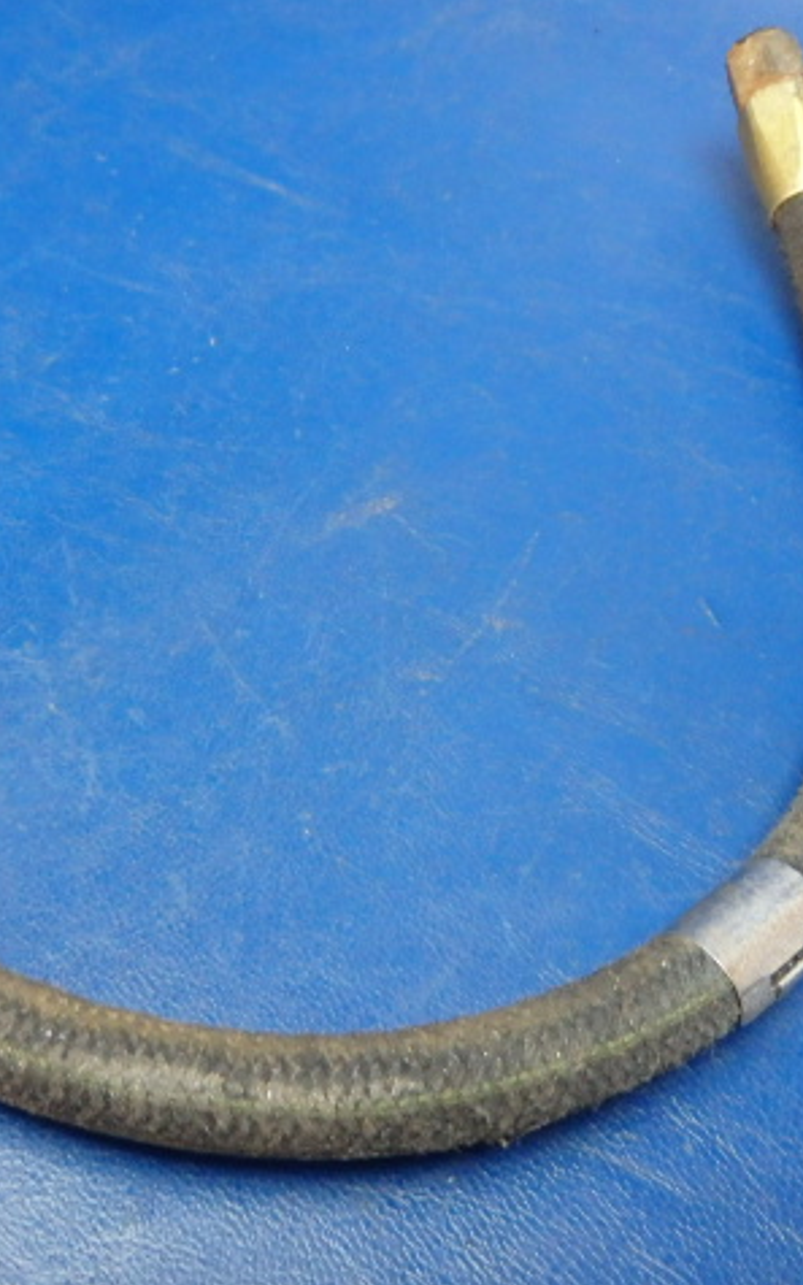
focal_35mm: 40
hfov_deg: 31.6
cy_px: 638
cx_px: 235
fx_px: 1400
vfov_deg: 49.3
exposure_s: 1/30
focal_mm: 5
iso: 800
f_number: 3.9
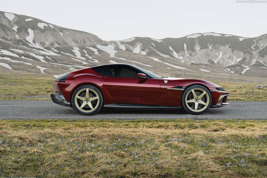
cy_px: 90
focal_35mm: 51
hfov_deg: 38.9
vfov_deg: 26.5
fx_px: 378
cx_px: 136
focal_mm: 50
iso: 160
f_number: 6.3
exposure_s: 1/50
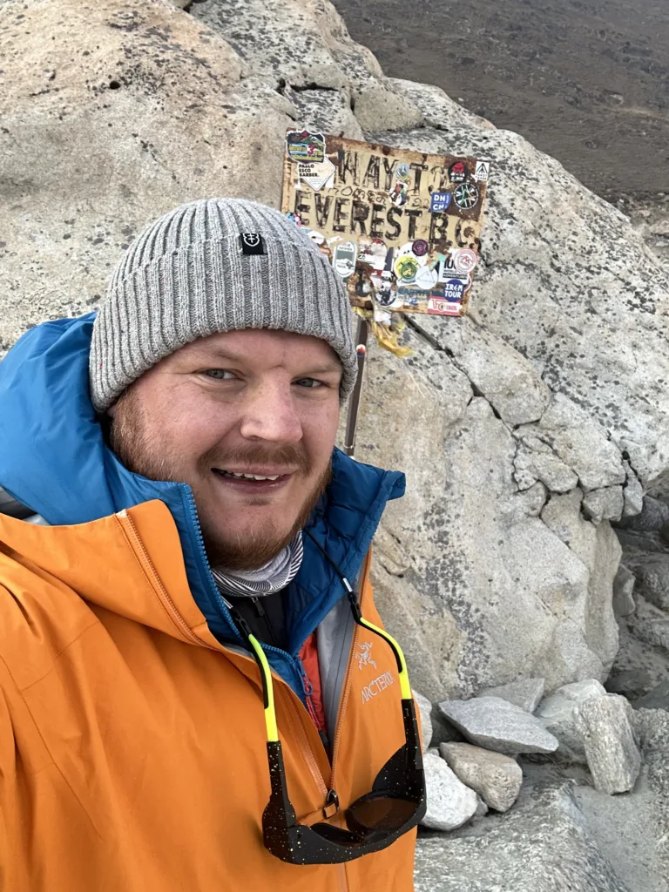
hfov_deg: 46.8
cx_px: 334
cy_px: 446
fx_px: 773
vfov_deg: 60.0
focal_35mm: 30
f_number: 1.9
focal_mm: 2.69
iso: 25
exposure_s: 1/121
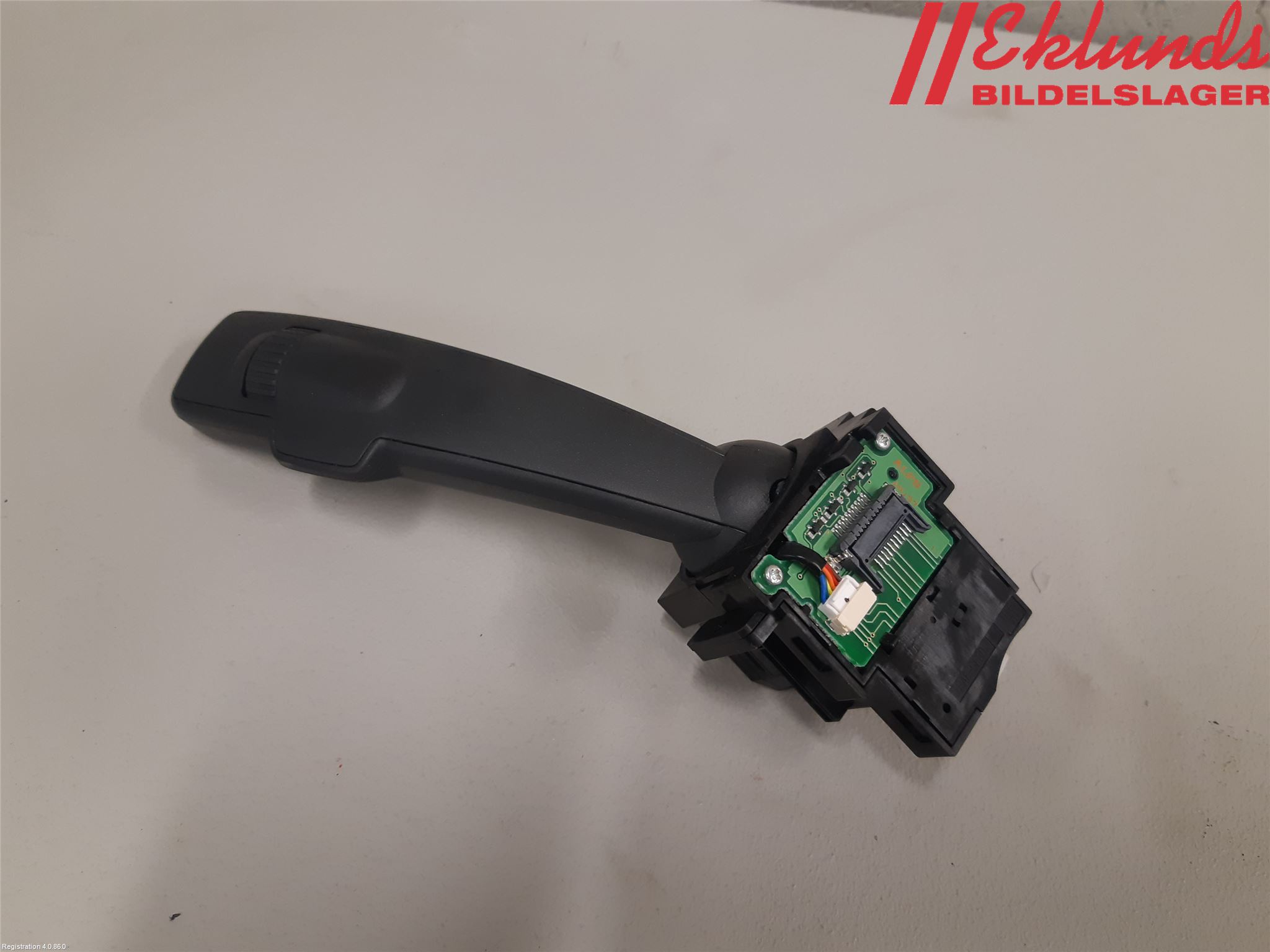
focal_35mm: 26
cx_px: 635
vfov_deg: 53.1
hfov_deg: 67.3
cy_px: 476
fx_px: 954
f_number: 1.7
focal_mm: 3.93
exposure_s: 1/50
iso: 125
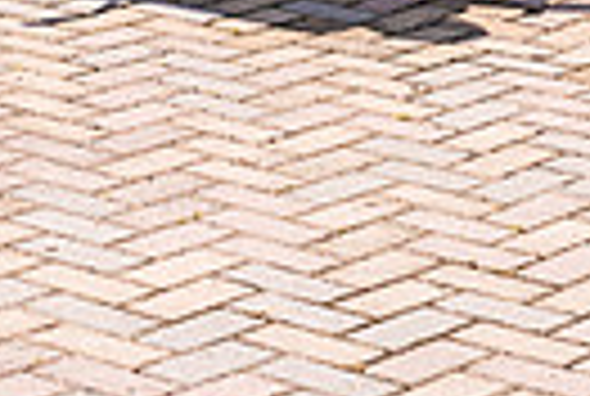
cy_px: -416
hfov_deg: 9.3
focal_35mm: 221
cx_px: 392
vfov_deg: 6.1
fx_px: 3630
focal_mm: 50
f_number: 3.5
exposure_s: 1/1600
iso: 125
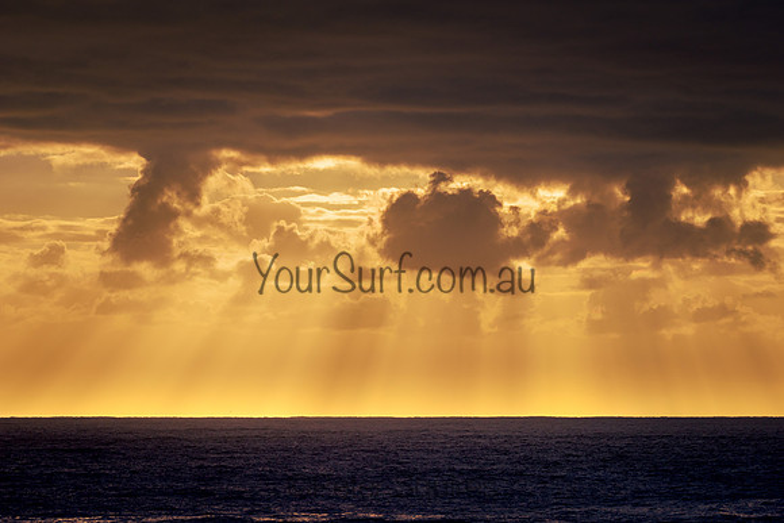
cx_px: 392
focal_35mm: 203
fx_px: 4415
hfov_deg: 10.1
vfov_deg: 6.8
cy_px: 262
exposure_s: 1/2000
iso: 110
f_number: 5.6
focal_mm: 200
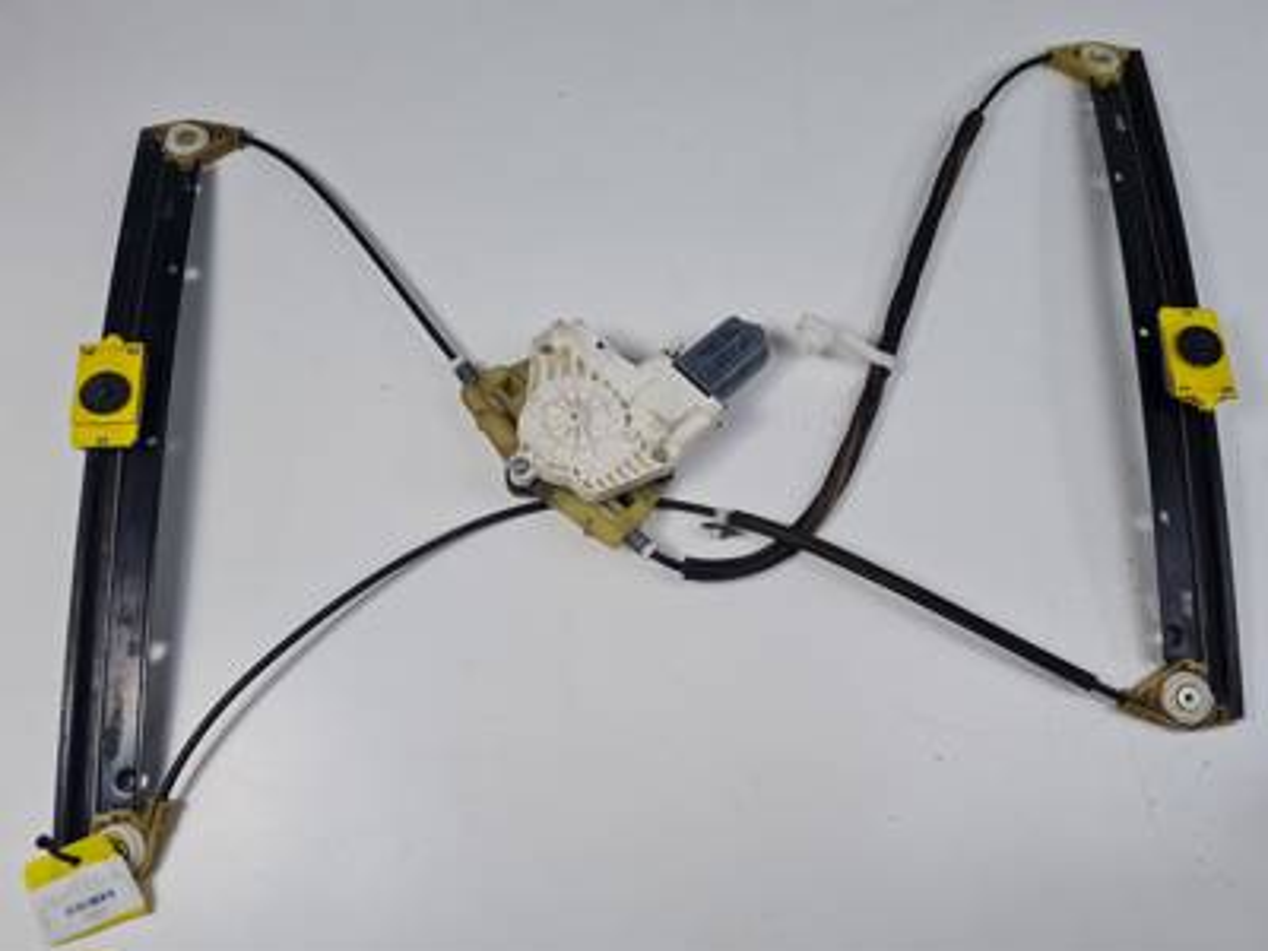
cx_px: 634
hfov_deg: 67.3
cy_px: 476
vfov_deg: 53.1
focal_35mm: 26
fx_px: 952
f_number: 1.8
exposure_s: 1/574
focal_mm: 5.4
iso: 50
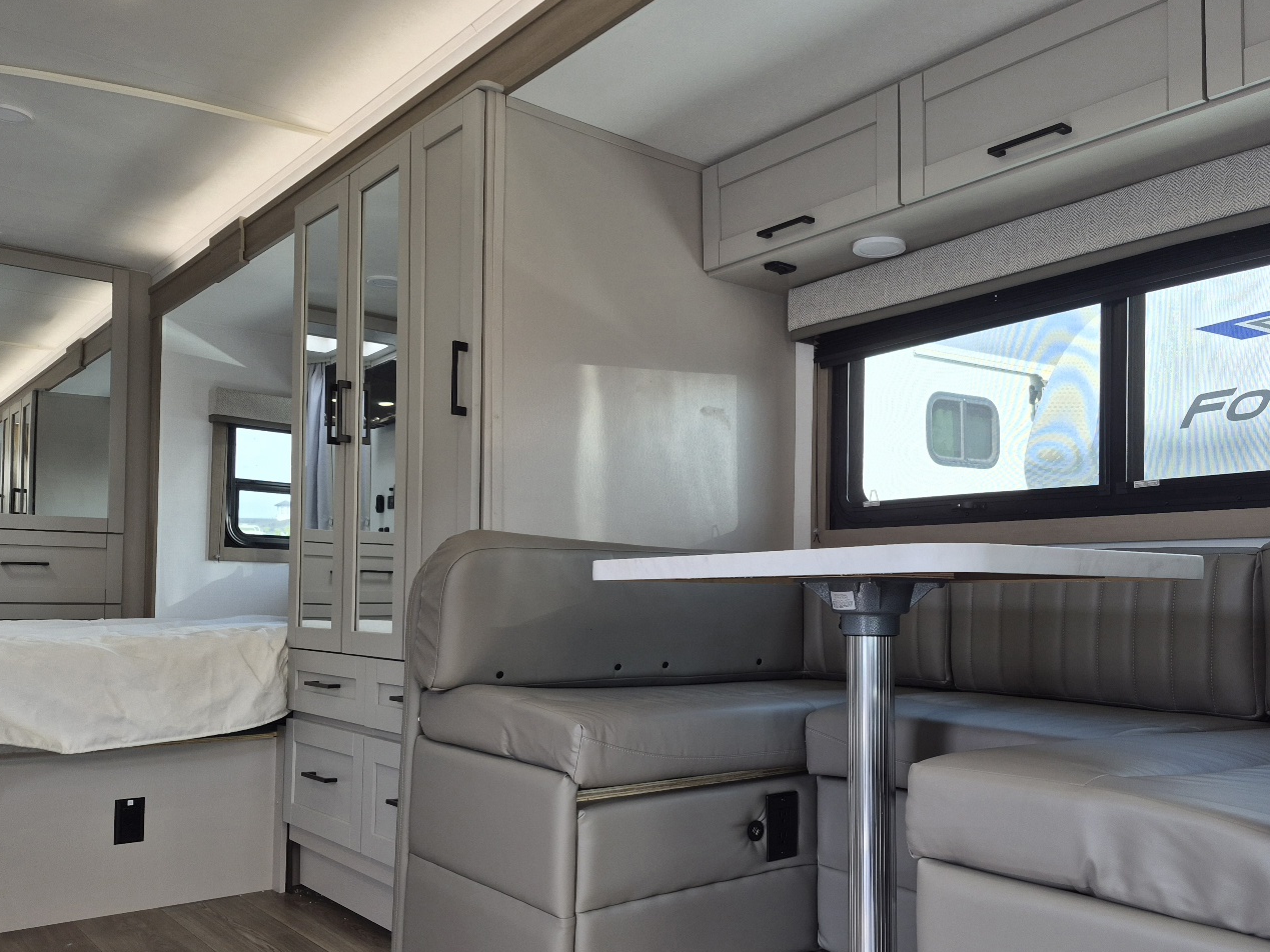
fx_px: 1064
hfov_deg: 61.3
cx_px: 741
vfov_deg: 47.8
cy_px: 588
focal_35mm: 29
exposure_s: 1/182
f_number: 1.8
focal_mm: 5.4
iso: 50
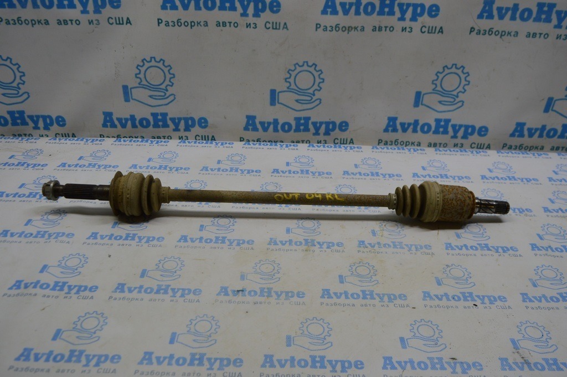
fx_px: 496
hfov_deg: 59.5
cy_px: 188
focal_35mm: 32
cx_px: 284
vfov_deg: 41.6
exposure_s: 1/100
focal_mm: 21
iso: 400
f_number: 5
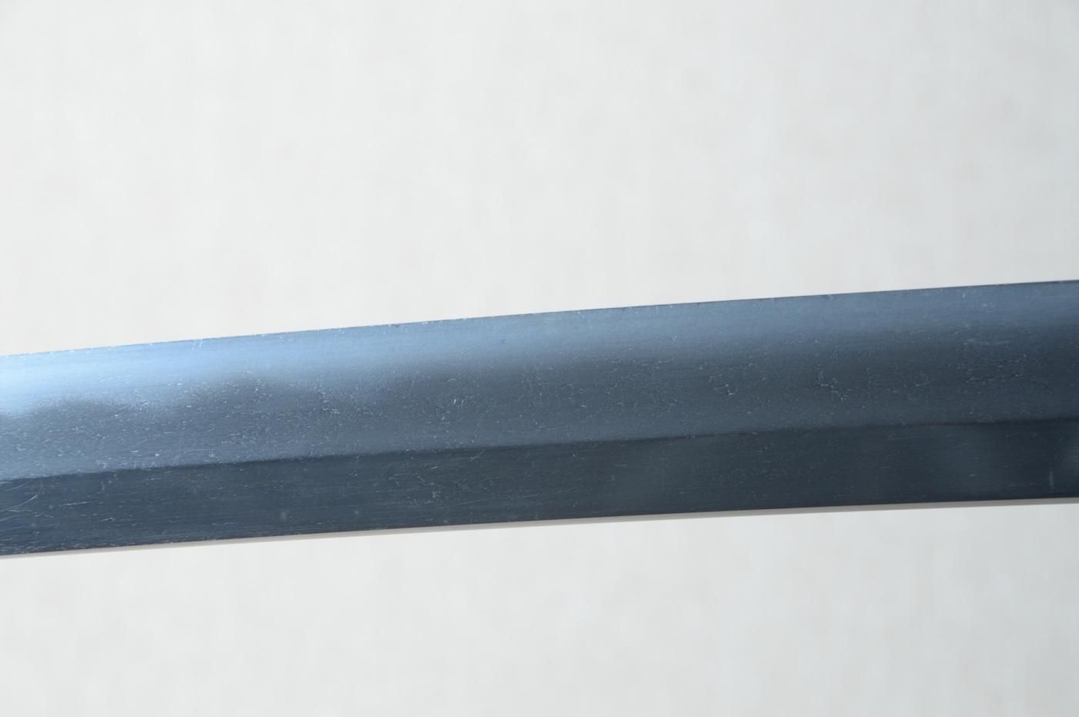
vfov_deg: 8.7
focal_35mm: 158
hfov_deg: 13.1
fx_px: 4717
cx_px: 540
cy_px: 358
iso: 400
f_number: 11
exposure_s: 1/1.6
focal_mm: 105
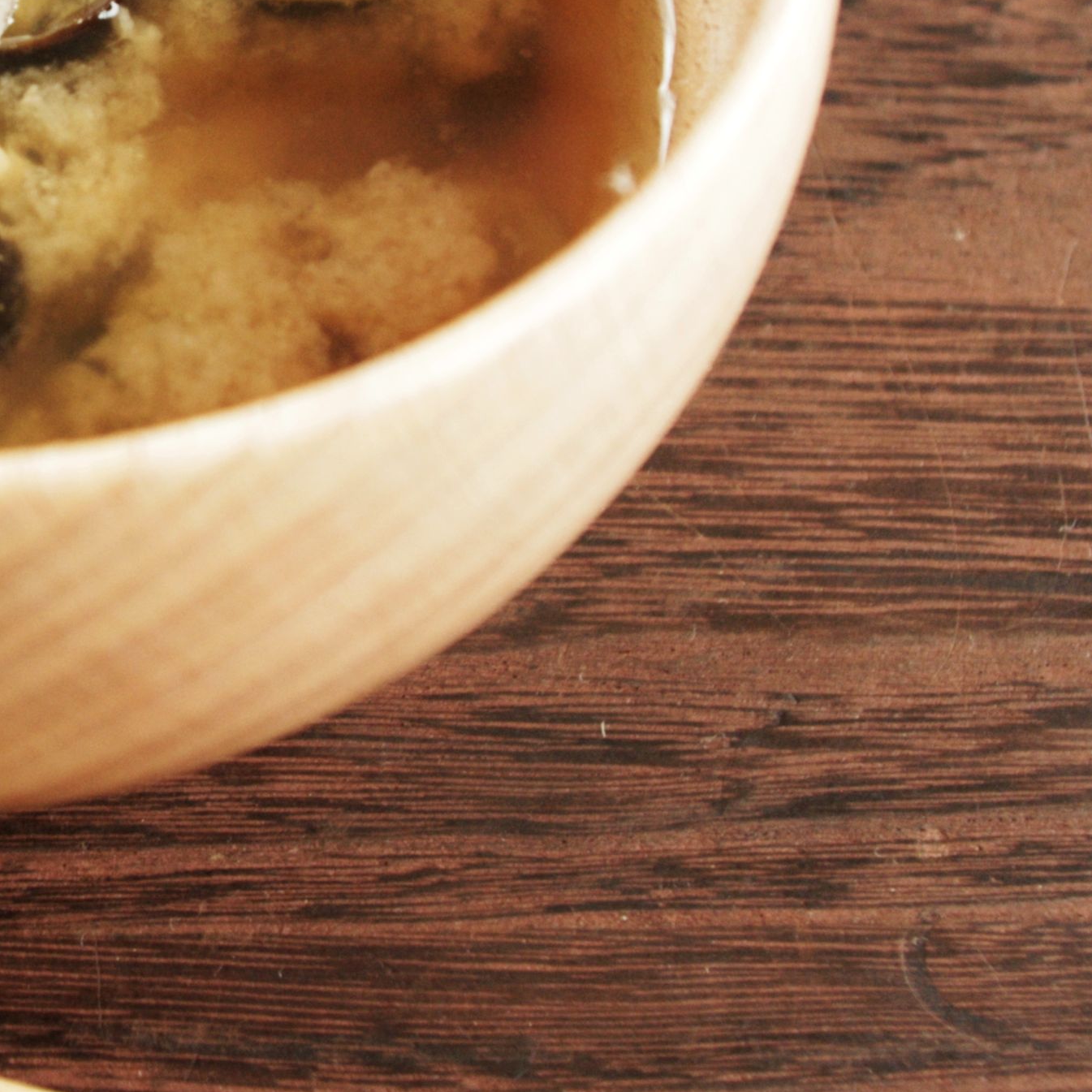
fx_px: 3284
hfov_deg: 18.2
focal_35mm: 92
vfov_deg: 18.7
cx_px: -92
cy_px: 179
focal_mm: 23.13
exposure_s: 1/25
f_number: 5.6
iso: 800
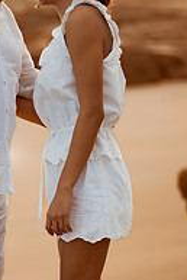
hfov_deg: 10.1
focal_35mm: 135
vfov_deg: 15.2
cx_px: 25
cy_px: 176
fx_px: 1050
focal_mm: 58
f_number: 1.4
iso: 80
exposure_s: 1/3200
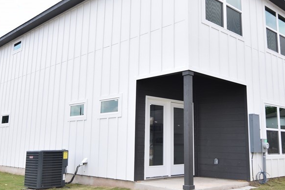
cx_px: 164
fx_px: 309
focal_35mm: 39
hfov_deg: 49.4
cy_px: 78
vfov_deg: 34.1
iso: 100
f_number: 7.1
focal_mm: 14
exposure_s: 1/250
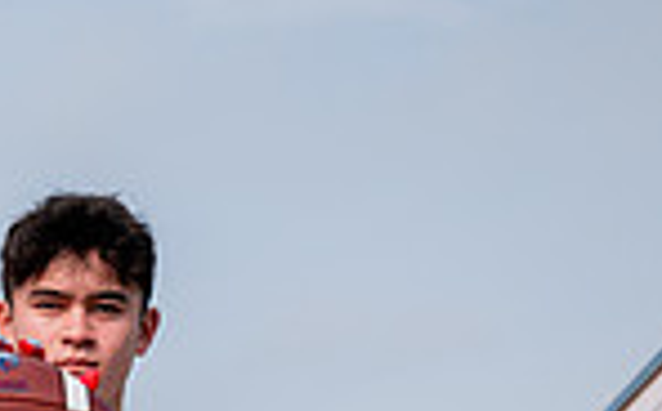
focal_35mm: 171
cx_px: 4
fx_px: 3080
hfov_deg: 12.1
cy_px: 925
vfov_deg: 7.2
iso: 125
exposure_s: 1/320
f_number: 7.1
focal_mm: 55
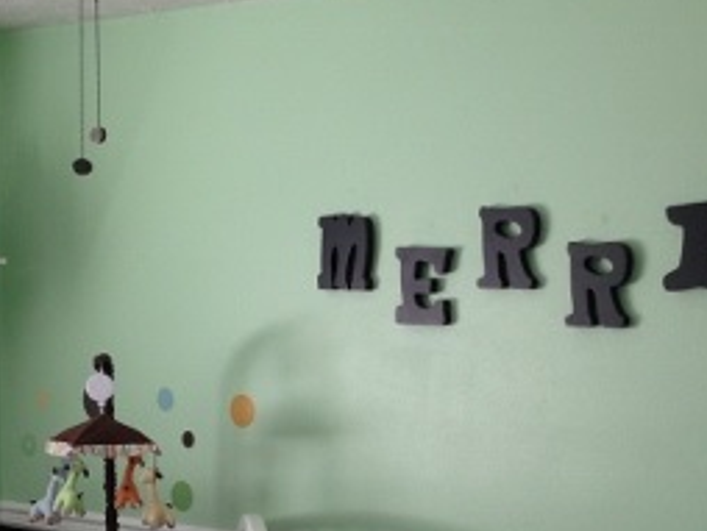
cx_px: 278
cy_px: 514
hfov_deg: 23.5
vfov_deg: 17.4
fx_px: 1697
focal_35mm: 83
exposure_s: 1/20
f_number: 2.4
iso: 50
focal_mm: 4.12
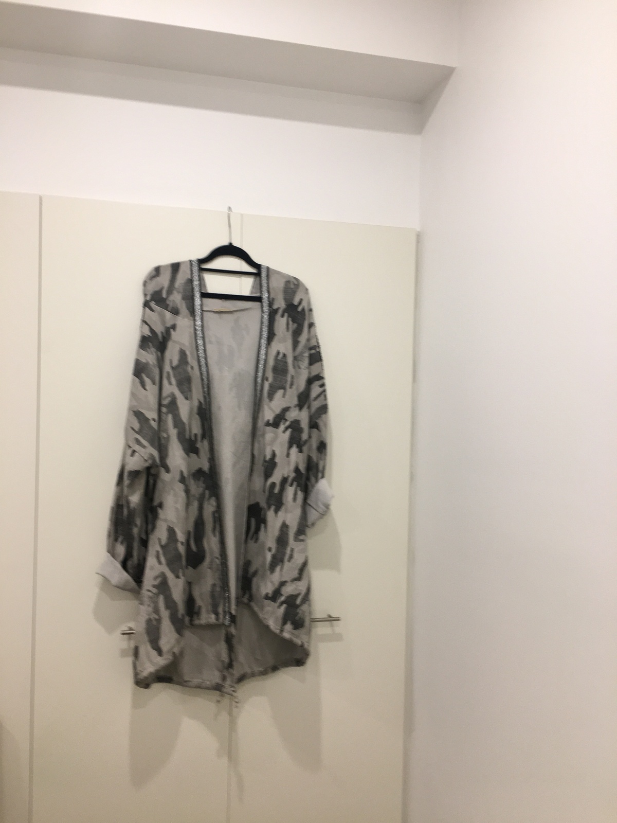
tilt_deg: -2.7
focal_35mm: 29
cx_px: 308
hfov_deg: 48.2
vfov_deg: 61.7
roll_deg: -1.5
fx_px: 689
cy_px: 412
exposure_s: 1/33
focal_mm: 4.15
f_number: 2.2
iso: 64
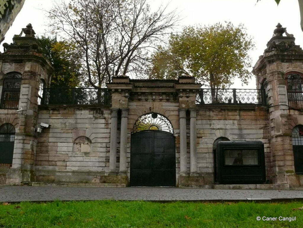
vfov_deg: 40.7
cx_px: 152
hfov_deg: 52.6
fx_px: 306
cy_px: 114
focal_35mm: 35
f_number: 5
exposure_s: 1/160
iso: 400
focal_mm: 7.4
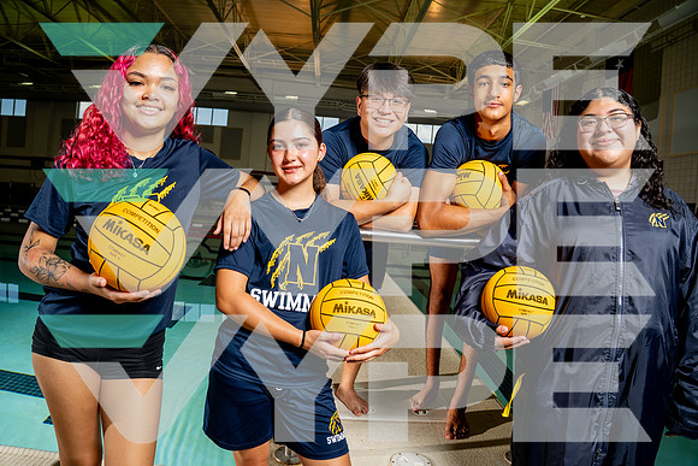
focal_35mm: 22
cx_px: 349
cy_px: 233
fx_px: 421
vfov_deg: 57.9
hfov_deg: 79.4
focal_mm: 20
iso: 100
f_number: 4.5
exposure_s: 1/250
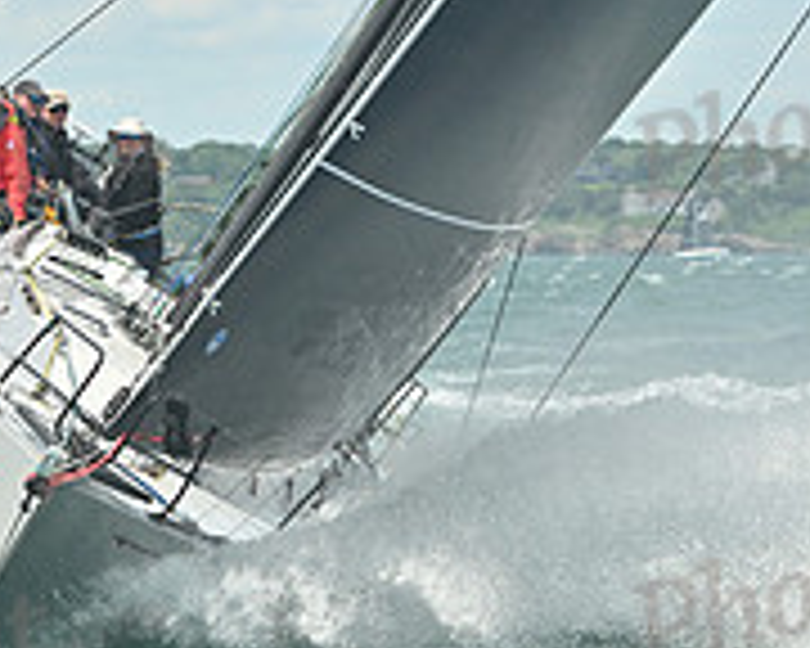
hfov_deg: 4.7
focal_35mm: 409
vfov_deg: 3.8
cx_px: 405
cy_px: 385
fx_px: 9805
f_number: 7.1
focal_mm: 135
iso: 250
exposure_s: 1/1250
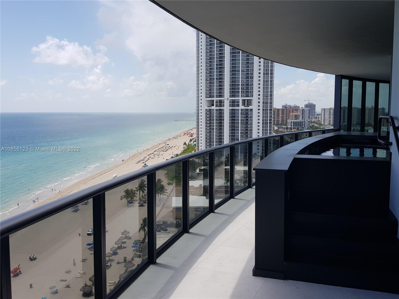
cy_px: 150
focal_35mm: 26
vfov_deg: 53.1
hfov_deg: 67.3
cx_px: 200
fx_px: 300
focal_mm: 4.2
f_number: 1.7
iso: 40
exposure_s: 1/2048
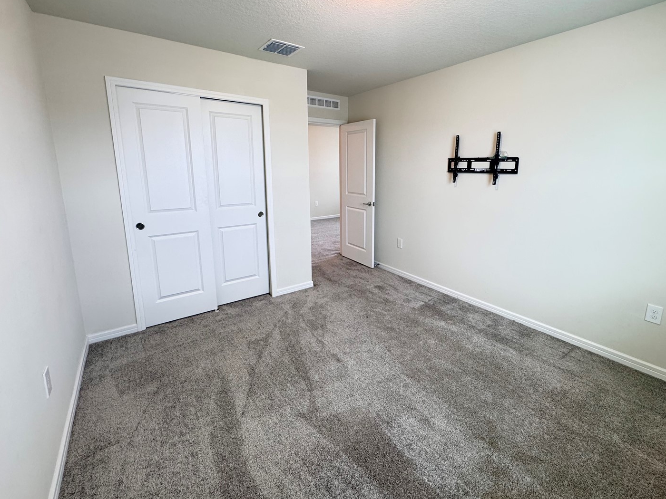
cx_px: 355
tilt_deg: -11.3
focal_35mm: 16
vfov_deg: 77.8
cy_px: 218
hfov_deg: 94.4
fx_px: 308
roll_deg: -0.9
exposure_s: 1/60
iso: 250
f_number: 2.2
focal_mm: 2.22
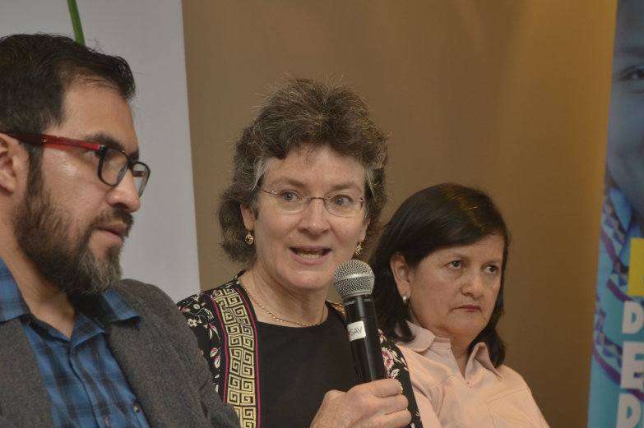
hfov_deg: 15.5
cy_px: 255
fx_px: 2360
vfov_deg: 10.4
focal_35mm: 132
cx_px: 352
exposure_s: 1/60
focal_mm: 70
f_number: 5
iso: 500
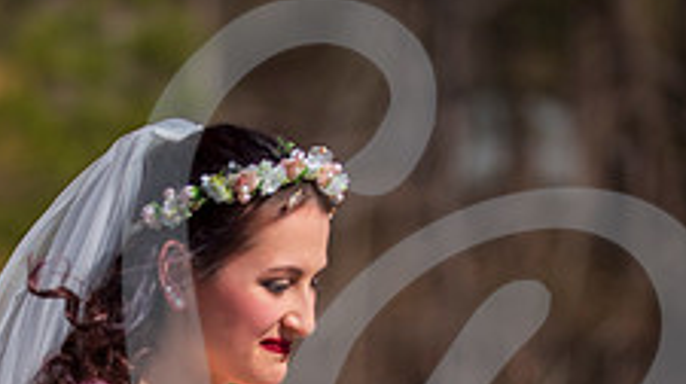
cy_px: 565
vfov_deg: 3.8
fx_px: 5706
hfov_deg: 6.9
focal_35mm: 314
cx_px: 235
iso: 100
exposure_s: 1/4000
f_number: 2.8
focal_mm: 116
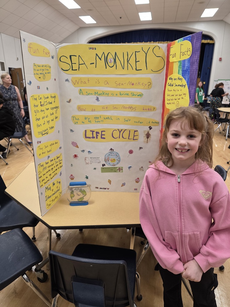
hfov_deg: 58.9
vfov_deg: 73.9
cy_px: 154
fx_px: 204
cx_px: 115
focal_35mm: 23
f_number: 1.7
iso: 250
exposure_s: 1/120
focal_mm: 6.3
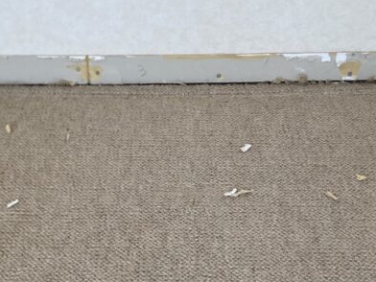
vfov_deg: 21.5
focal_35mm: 68
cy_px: 200
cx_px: 153
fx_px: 739
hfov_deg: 28.5
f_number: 1.8
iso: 100
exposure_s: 1/121
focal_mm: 4.25
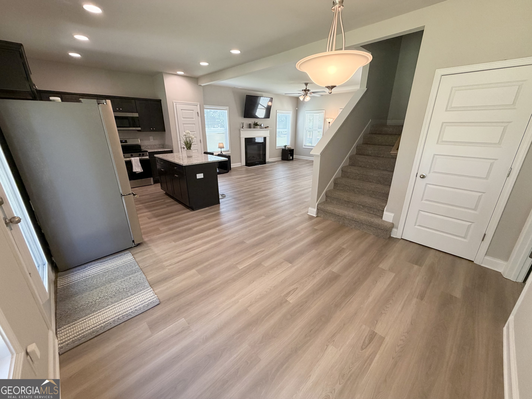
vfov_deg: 85.7
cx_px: 266
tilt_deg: -19.0
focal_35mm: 14
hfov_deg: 102.1
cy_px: 200
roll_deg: +0.1
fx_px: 215
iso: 200
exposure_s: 1/60
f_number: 2.2
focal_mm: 2.22
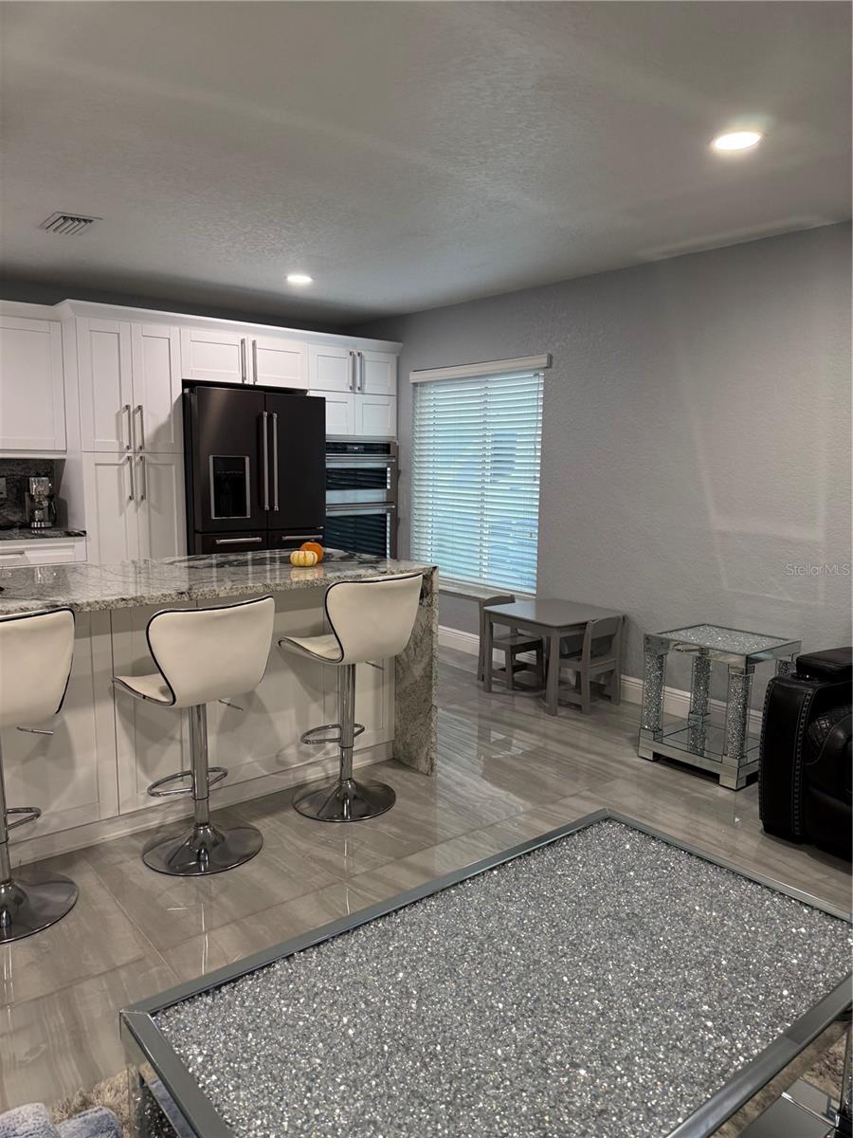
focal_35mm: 24
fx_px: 789
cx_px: 426
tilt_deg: -6.6
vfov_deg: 71.6
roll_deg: -0.4
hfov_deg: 56.8
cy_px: 569
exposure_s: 1/60
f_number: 1.78
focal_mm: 6.76
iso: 160
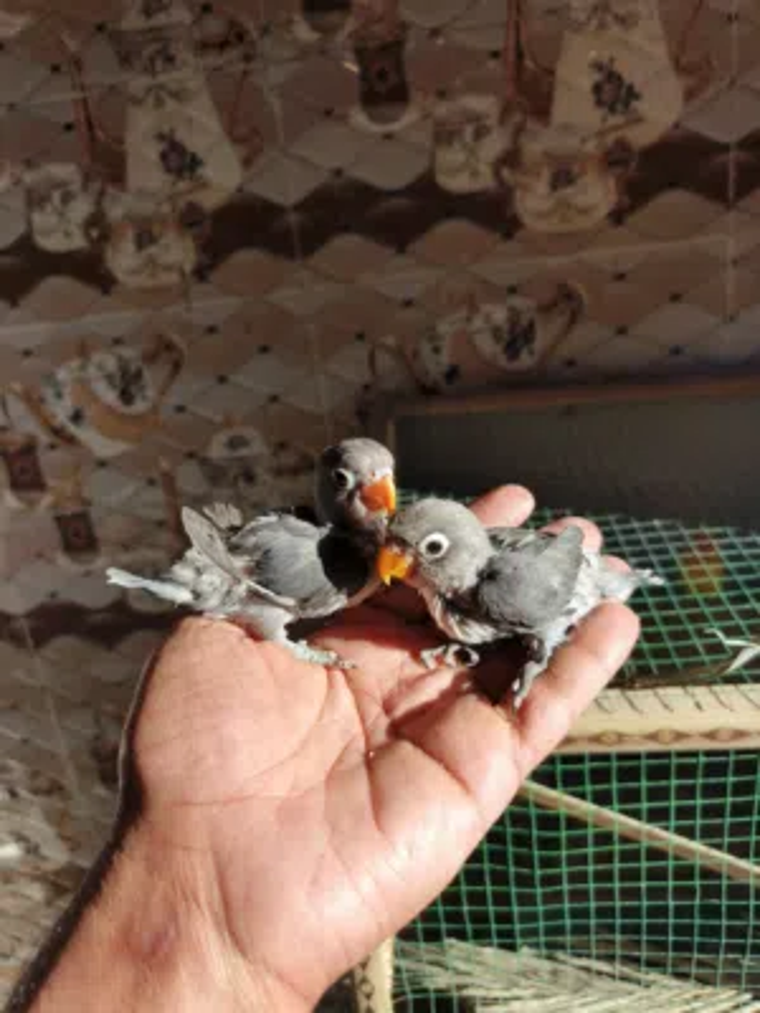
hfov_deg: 58.9
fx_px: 673
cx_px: 380
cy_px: 506
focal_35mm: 23
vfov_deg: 73.9
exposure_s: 1/283
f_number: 1.7
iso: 50
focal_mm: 5.25
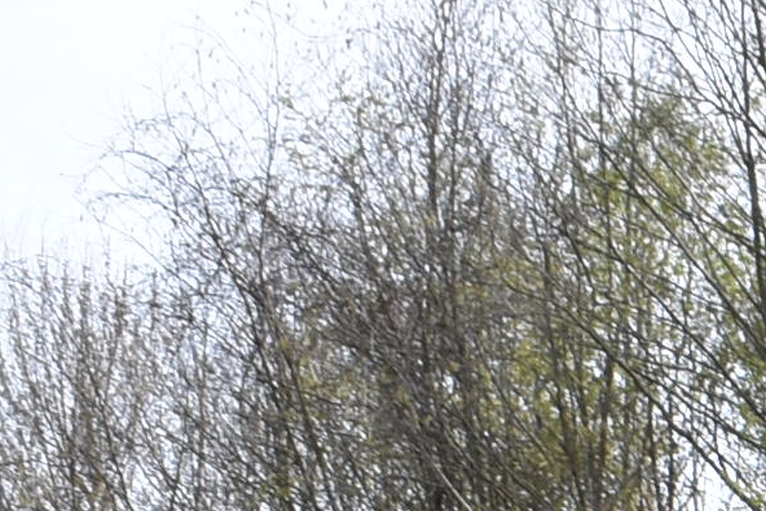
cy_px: 1534
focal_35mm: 205
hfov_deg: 9.1
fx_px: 4363
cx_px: 1819
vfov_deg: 6.2
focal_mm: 18
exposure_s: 1/250
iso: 200
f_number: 8
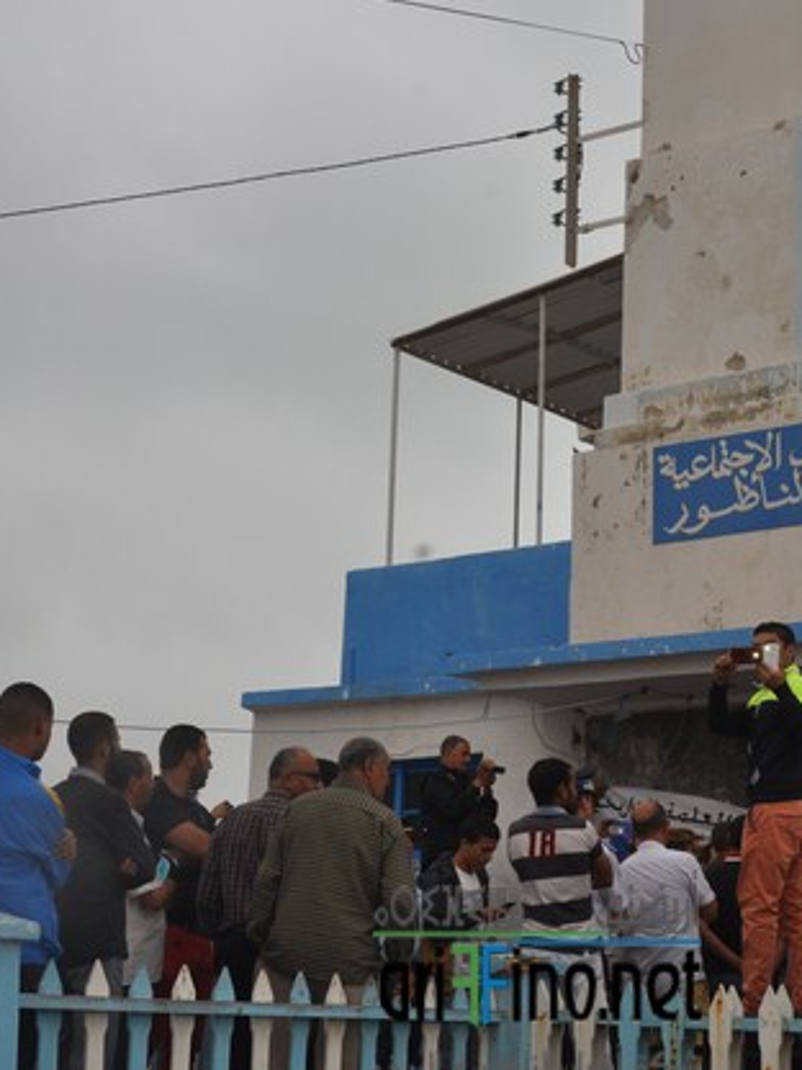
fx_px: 1915
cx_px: 537
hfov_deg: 23.5
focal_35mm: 62
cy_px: 541
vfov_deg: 31.2
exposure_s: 1/200
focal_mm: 28
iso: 200
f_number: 10
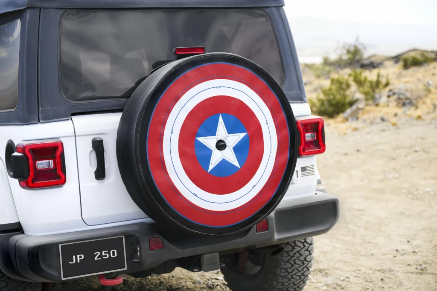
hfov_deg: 34.5
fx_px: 704
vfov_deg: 23.4
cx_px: 218
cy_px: 146
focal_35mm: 58
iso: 32
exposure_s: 1/100
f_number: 2.8
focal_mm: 58
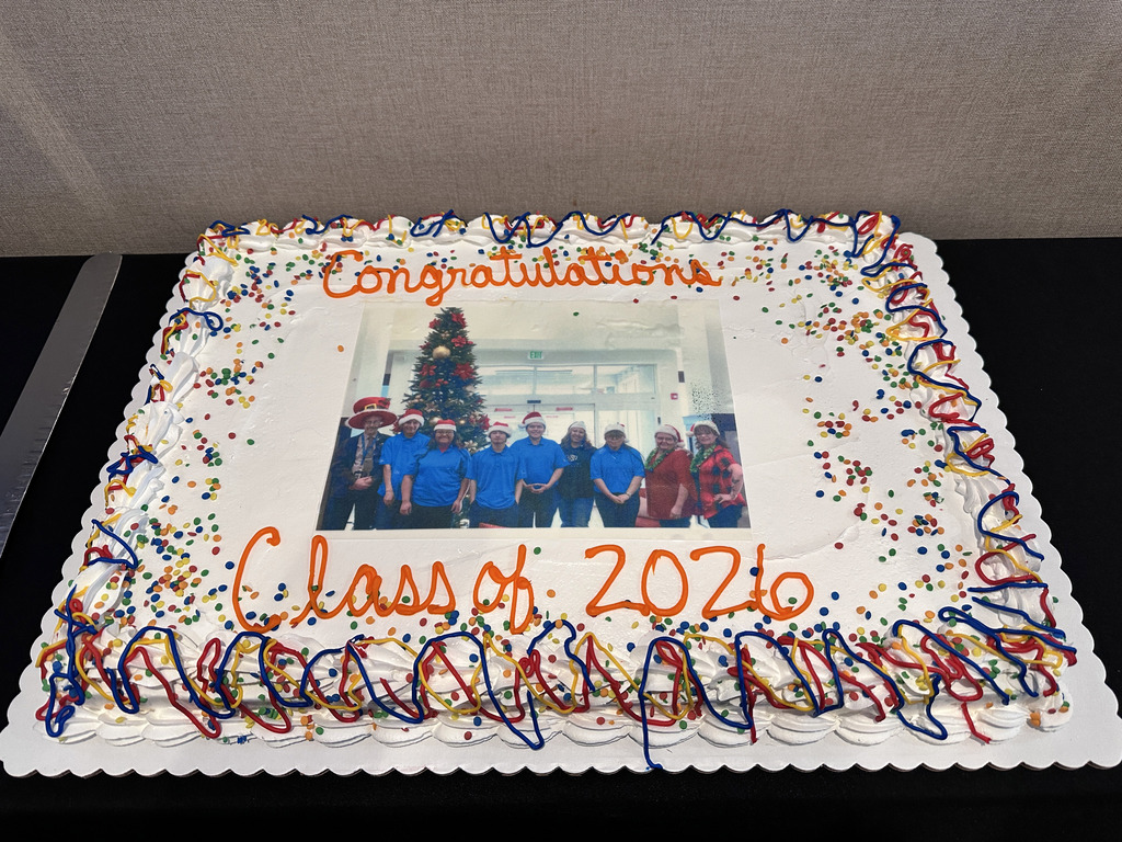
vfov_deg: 56.8
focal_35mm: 24
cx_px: 561
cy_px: 421
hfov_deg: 71.6
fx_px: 778
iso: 250
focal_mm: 6.86
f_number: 1.78
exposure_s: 1/60
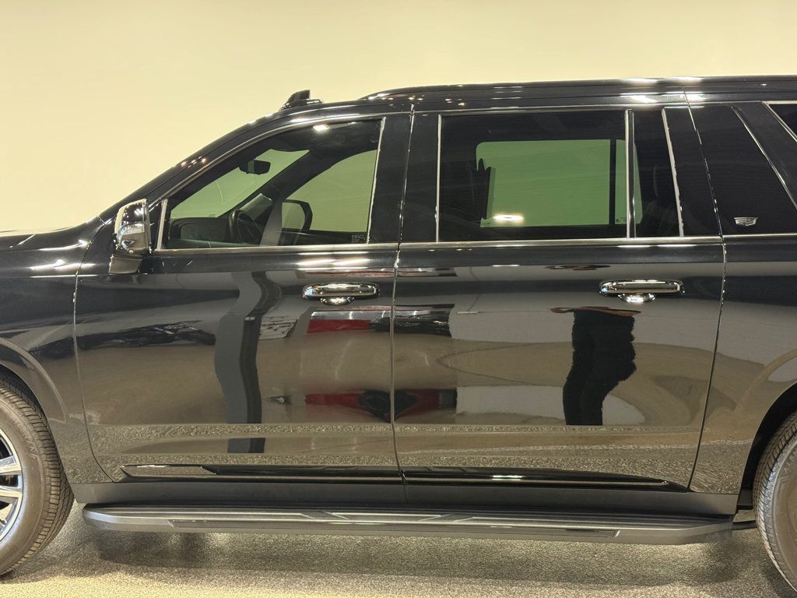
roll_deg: -0.3
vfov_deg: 30.3
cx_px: 398
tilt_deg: -4.9
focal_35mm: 48
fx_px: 1105
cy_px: 299
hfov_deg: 39.7
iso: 200
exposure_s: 1/60
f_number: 1.78
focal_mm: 6.76
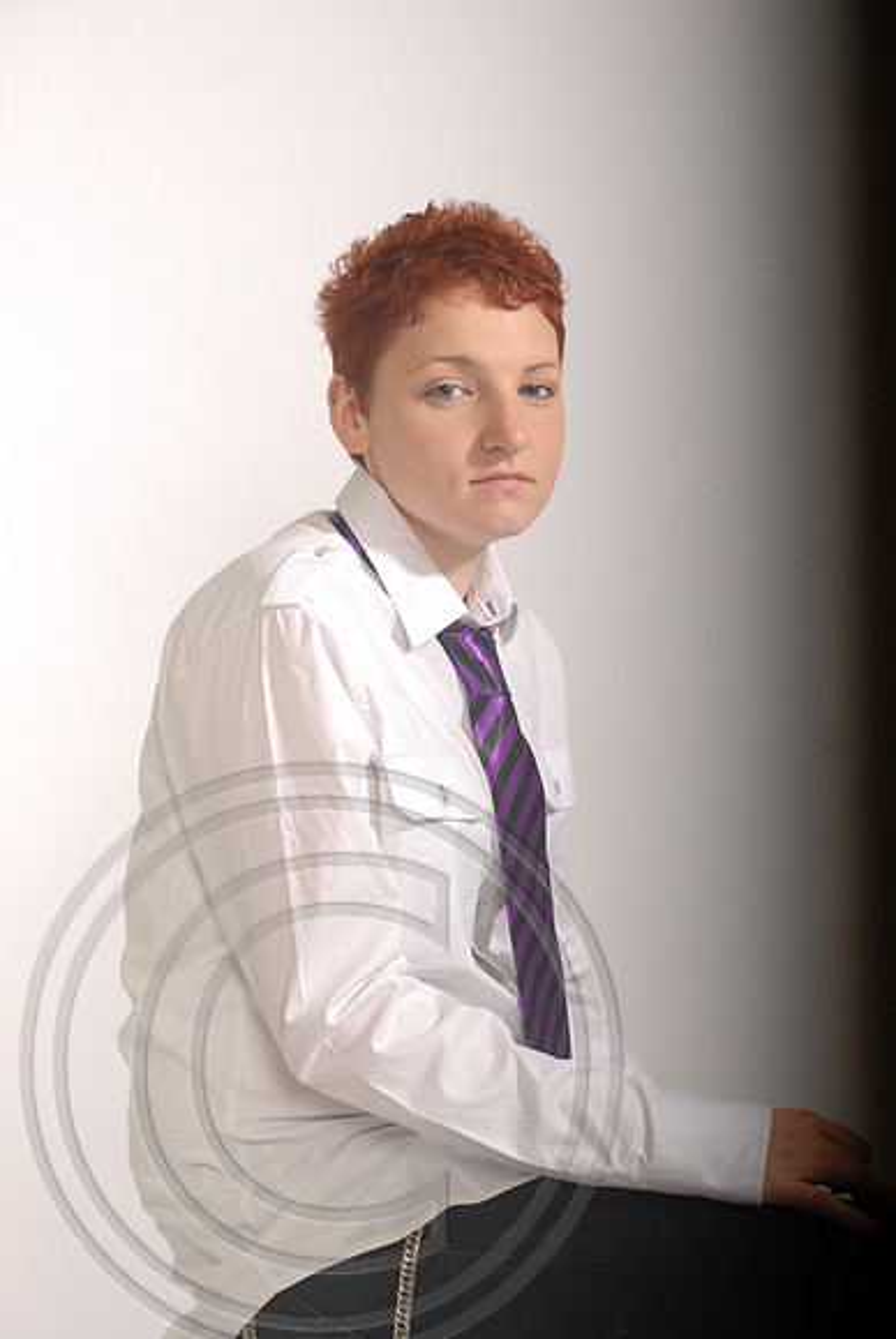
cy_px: 670
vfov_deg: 20.6
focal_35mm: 99
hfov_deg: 13.9
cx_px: 448
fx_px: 3687
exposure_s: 1/250
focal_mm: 66
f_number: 5.6
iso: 200
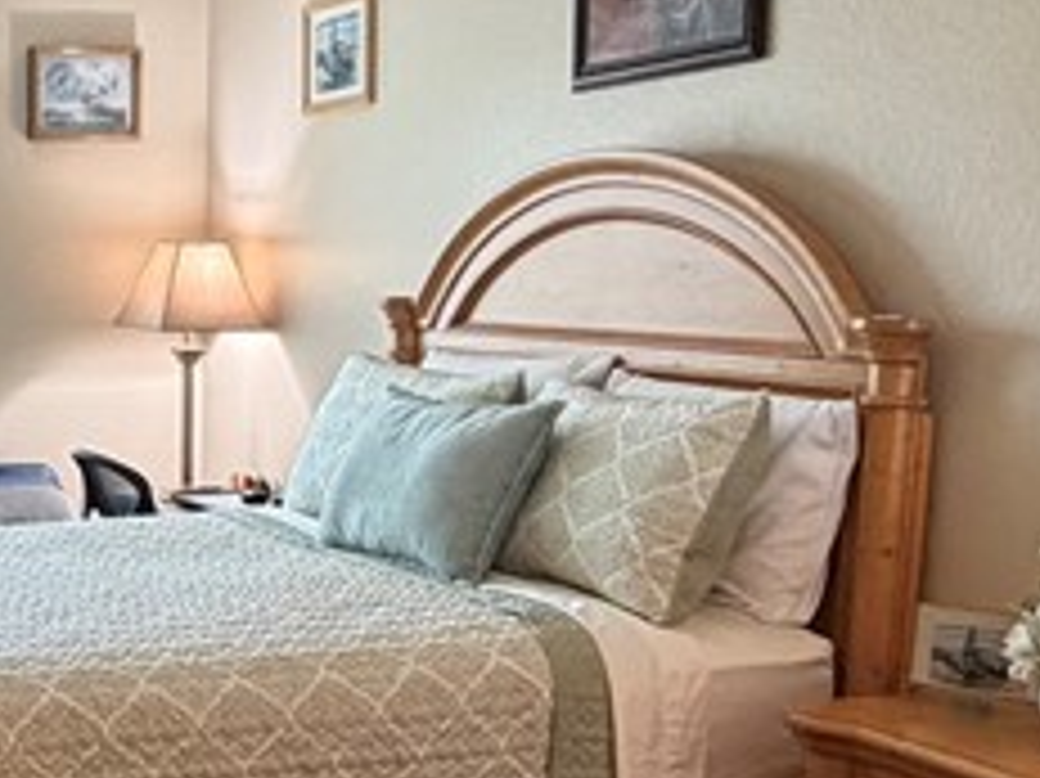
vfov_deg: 23.4
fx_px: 1862
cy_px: 562
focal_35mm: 62
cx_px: -81
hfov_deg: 28.6
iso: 320
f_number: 2.2
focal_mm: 2.22
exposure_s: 1/60
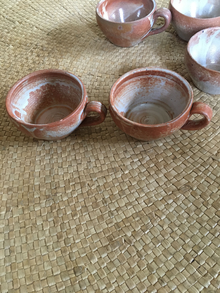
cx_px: 110
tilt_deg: -55.8
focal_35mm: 29
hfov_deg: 48.2
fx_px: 246
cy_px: 146
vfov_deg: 61.7
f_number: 2.2
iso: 200
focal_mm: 4.15
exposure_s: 1/20
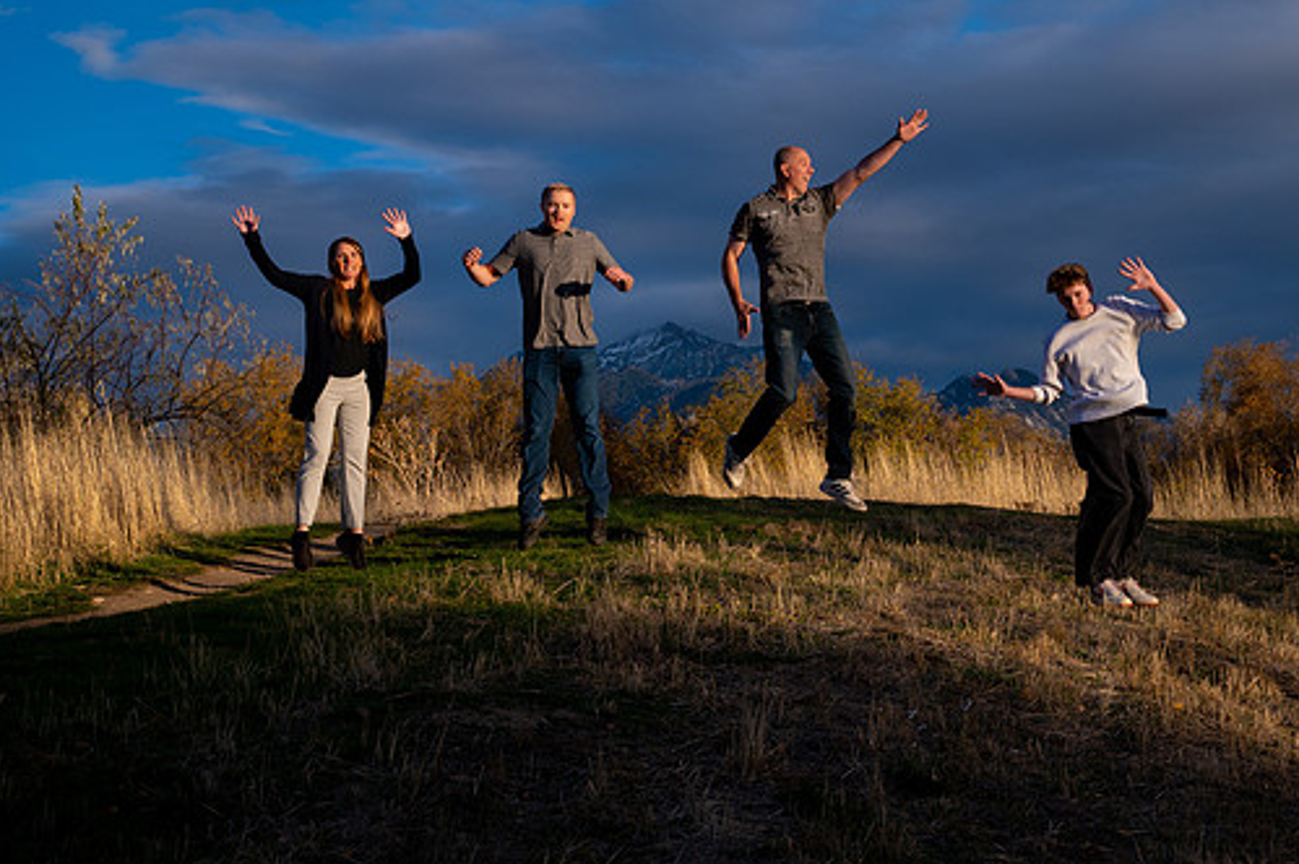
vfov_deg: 18.9
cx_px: 745
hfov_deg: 28.1
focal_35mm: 72
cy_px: 364
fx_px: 2596
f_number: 13
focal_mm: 62
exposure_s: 1/320
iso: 400
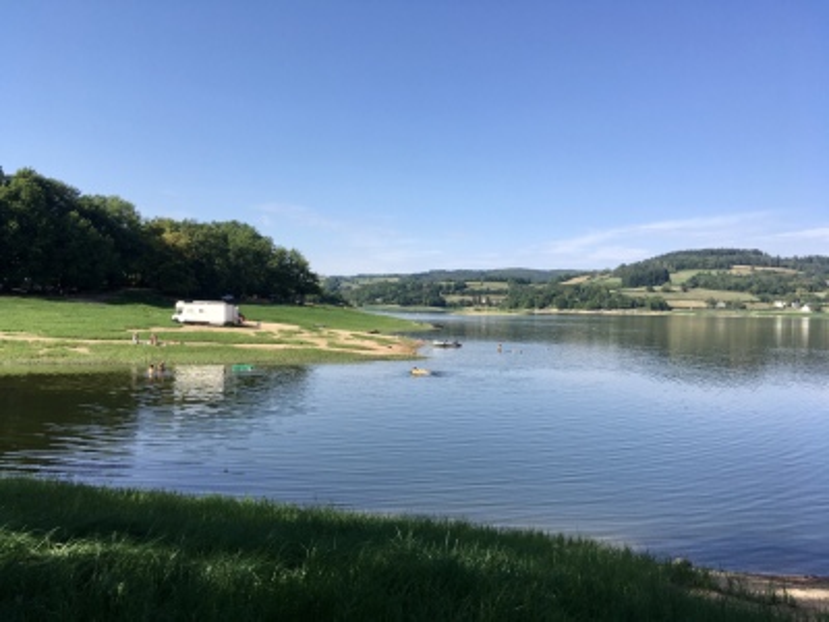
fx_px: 695
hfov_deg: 61.7
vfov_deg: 48.2
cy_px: 311
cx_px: 414
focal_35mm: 29
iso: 25
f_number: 2.2
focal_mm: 4.15
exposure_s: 1/1241
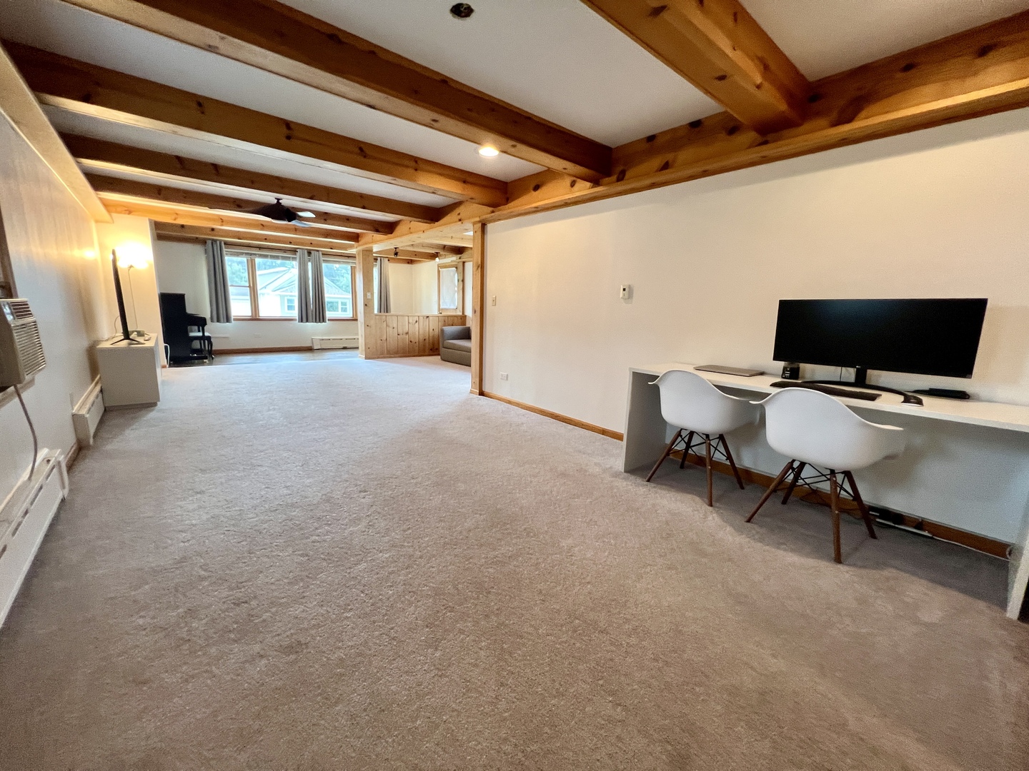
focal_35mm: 13
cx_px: 514
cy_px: 386
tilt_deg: -11.6
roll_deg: -2.8
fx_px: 386
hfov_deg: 106.2
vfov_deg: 89.9
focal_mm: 1.57
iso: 250
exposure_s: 1/120
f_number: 1.8
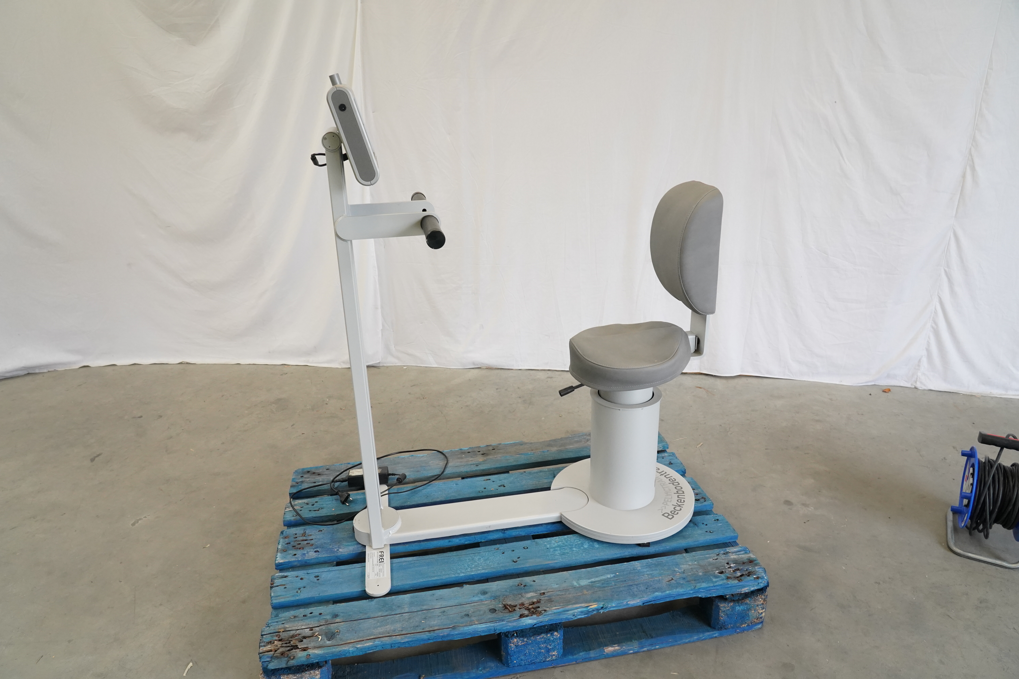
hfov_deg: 73.7
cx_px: 510
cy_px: 340
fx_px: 679
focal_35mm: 24
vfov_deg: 53.1
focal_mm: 24
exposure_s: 1/125
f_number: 7.1
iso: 4000
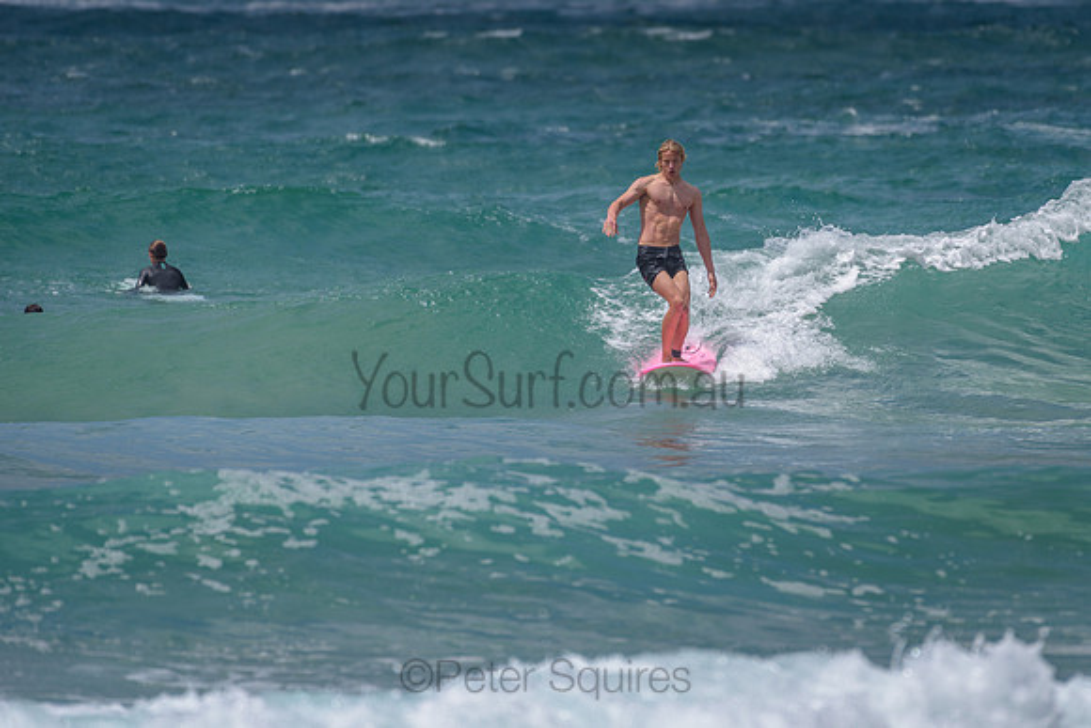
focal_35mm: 614
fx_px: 18619
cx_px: 670
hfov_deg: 3.4
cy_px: 281
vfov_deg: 2.2
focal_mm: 500
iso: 100
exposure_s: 1/2000
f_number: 5.6
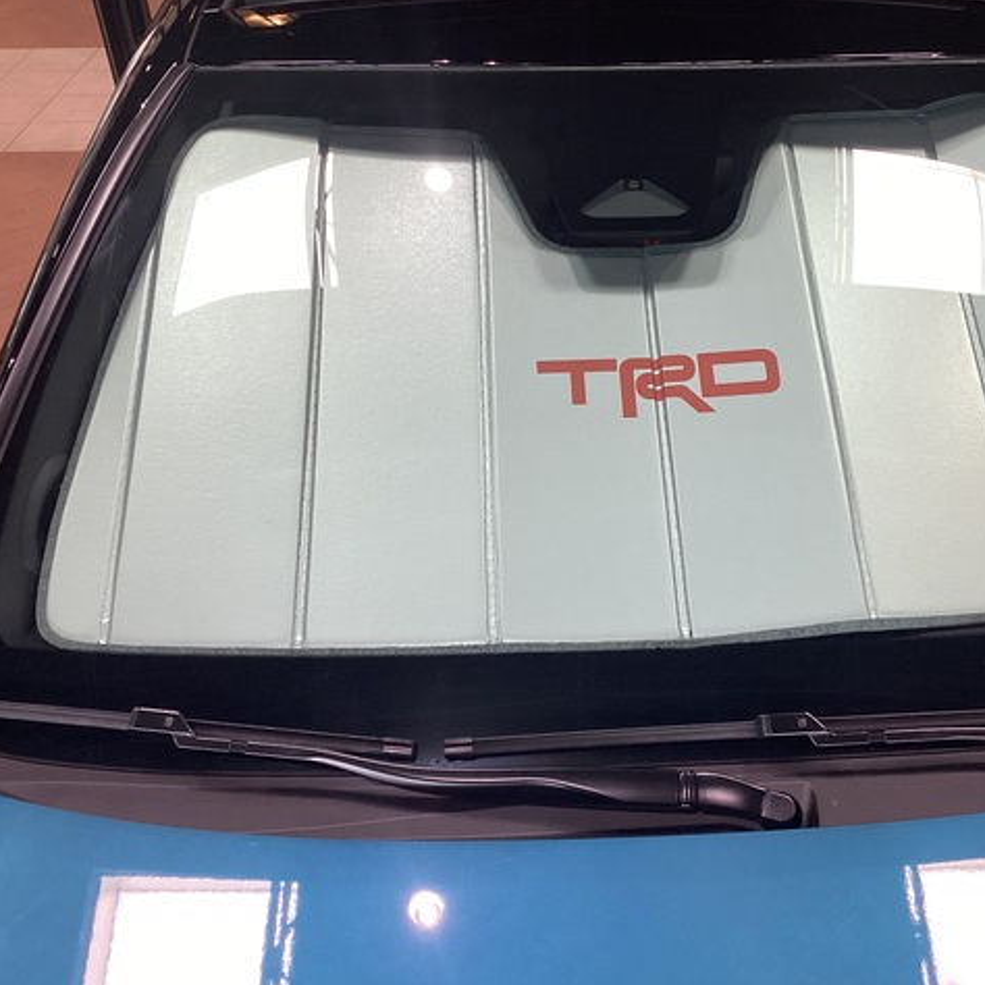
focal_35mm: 37
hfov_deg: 44.5
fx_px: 1191
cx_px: 628
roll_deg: -0.2
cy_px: 490
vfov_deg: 44.9
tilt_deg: -39.4
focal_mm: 3.3
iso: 80
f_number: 2.4
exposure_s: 1/60
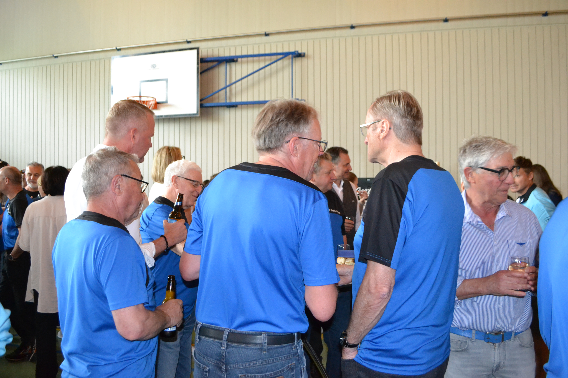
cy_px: 189
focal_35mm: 27
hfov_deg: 67.4
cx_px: 284
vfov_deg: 47.9
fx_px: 426
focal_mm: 18
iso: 3200
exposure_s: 1/60
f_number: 3.5
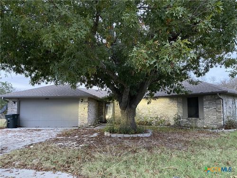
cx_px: 118
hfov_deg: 67.3
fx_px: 178
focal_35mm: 26
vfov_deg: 53.1
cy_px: 89
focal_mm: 4.25
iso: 640
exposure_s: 1/38
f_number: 1.8
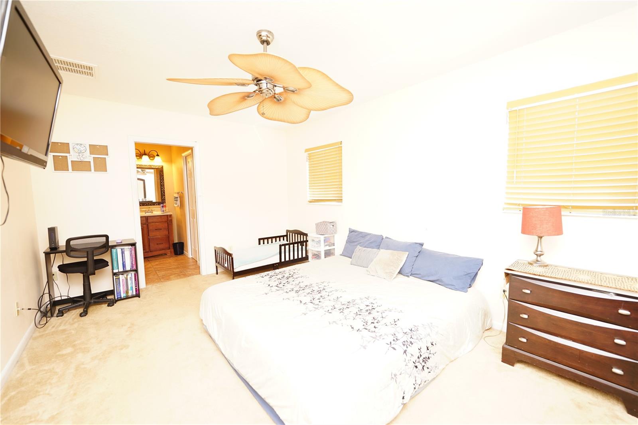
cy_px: 212
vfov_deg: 81.2
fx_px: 248
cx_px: 319
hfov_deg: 104.3
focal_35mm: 14
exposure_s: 1/60
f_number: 2.2
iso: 125
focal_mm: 14
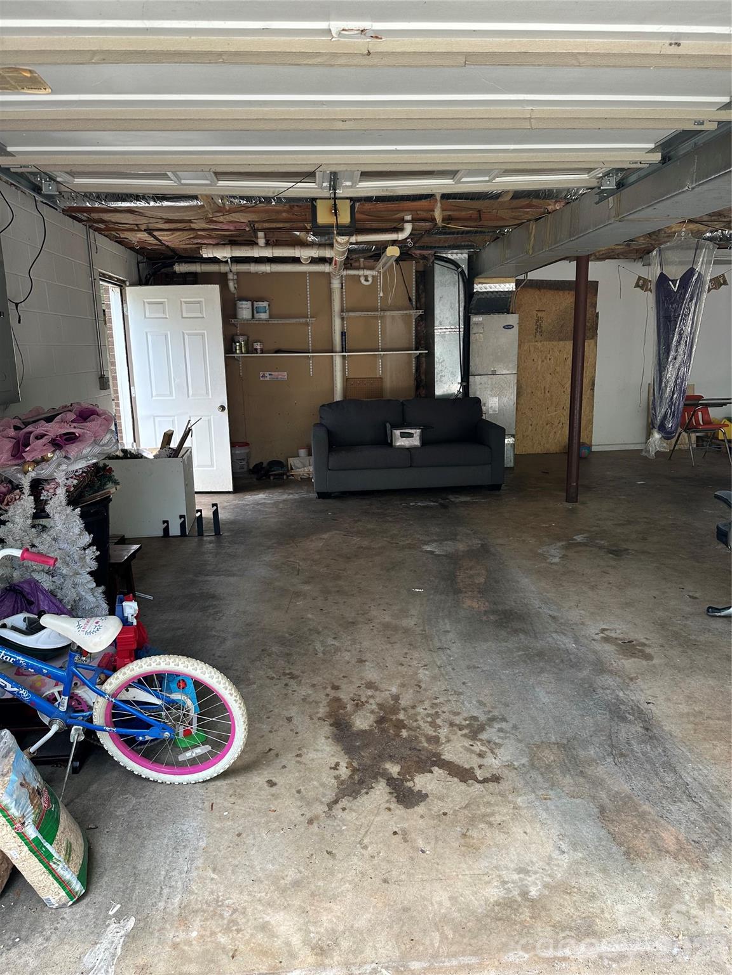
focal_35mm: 24
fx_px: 677
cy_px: 488
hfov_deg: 56.8
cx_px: 366
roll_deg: -0.1
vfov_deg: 71.6
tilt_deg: -11.4
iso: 64
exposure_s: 1/205
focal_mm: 6.86
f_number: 1.78
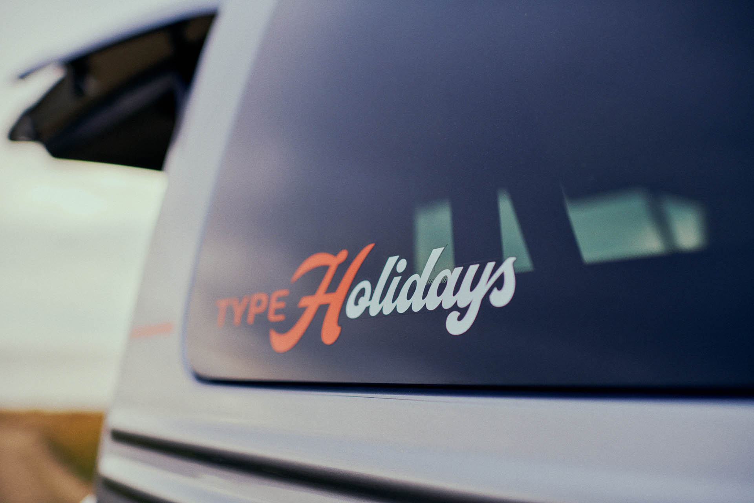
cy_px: 252
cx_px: 377
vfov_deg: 37.9
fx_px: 733
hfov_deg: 54.4
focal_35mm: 35
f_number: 2.8
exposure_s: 1/160
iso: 80
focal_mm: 35
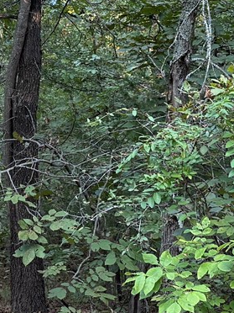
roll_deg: +0.5
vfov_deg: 15.9
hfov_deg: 11.8
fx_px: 1118
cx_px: 12
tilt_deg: -7.3
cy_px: 132
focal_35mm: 124
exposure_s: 1/128
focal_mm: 6.76
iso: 125
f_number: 1.78
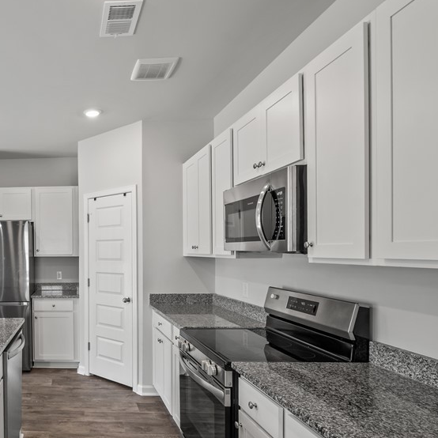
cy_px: 251
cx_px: 56
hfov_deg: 55.8
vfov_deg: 62.6
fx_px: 358
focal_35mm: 25
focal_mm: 15
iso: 2500
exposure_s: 1/30
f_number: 8
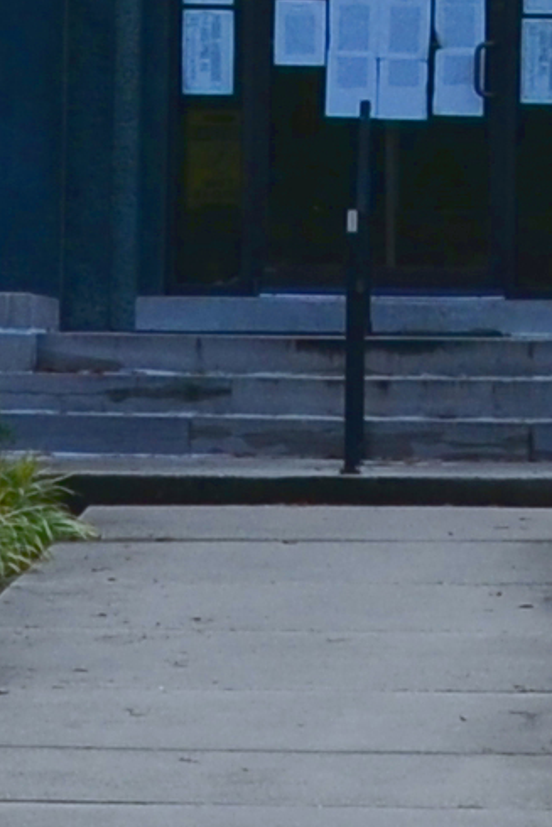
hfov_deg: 4.4
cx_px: 306
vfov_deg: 6.3
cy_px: -969
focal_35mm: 316
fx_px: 7263
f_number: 7.1
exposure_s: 1/250
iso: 200
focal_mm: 21
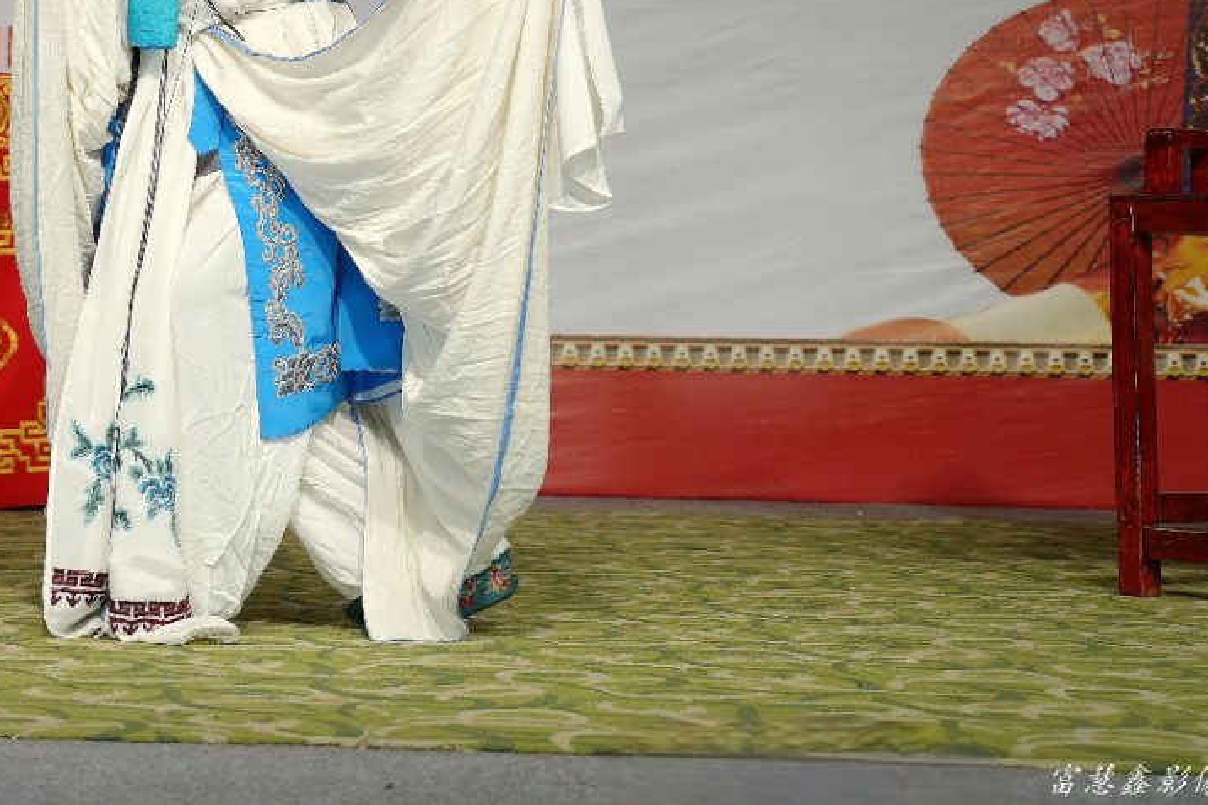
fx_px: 2952
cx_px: 120
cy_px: 19
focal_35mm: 88
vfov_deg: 15.3
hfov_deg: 22.6
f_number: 4
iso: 250
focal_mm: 45
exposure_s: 1/160
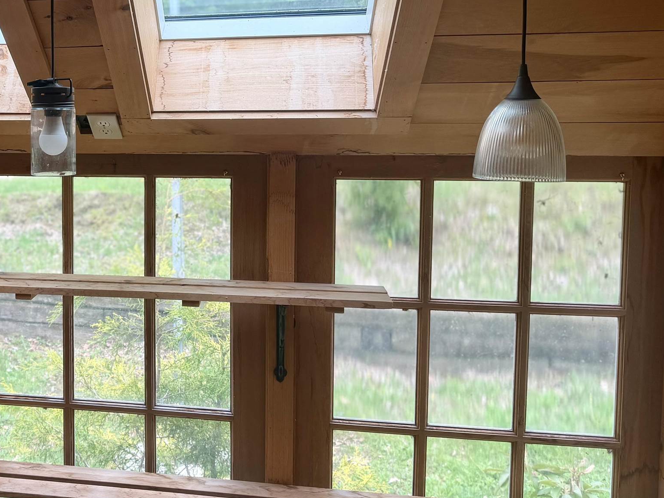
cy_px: 177
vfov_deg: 30.1
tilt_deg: -5.3
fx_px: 921
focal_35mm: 48
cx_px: 46
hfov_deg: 36.7
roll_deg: +0.6
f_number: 1.78
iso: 64
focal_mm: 6.76
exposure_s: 1/180
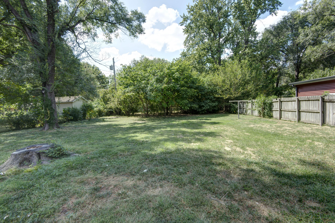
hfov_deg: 96.7
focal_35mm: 16
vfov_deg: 73.8
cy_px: 112
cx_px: 168
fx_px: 149
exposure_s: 1/125
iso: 100
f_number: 6.7
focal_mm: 16
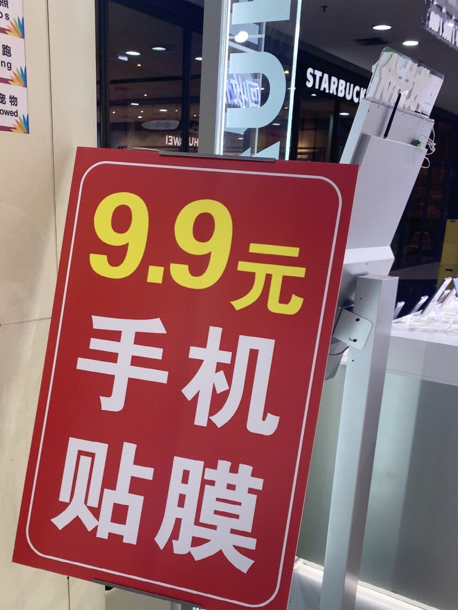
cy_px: 305
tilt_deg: -18.5
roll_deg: -2.5
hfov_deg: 51.4
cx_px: 229
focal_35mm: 27
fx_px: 476
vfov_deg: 65.3
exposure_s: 1/100
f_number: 1.8
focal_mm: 4.25
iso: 64
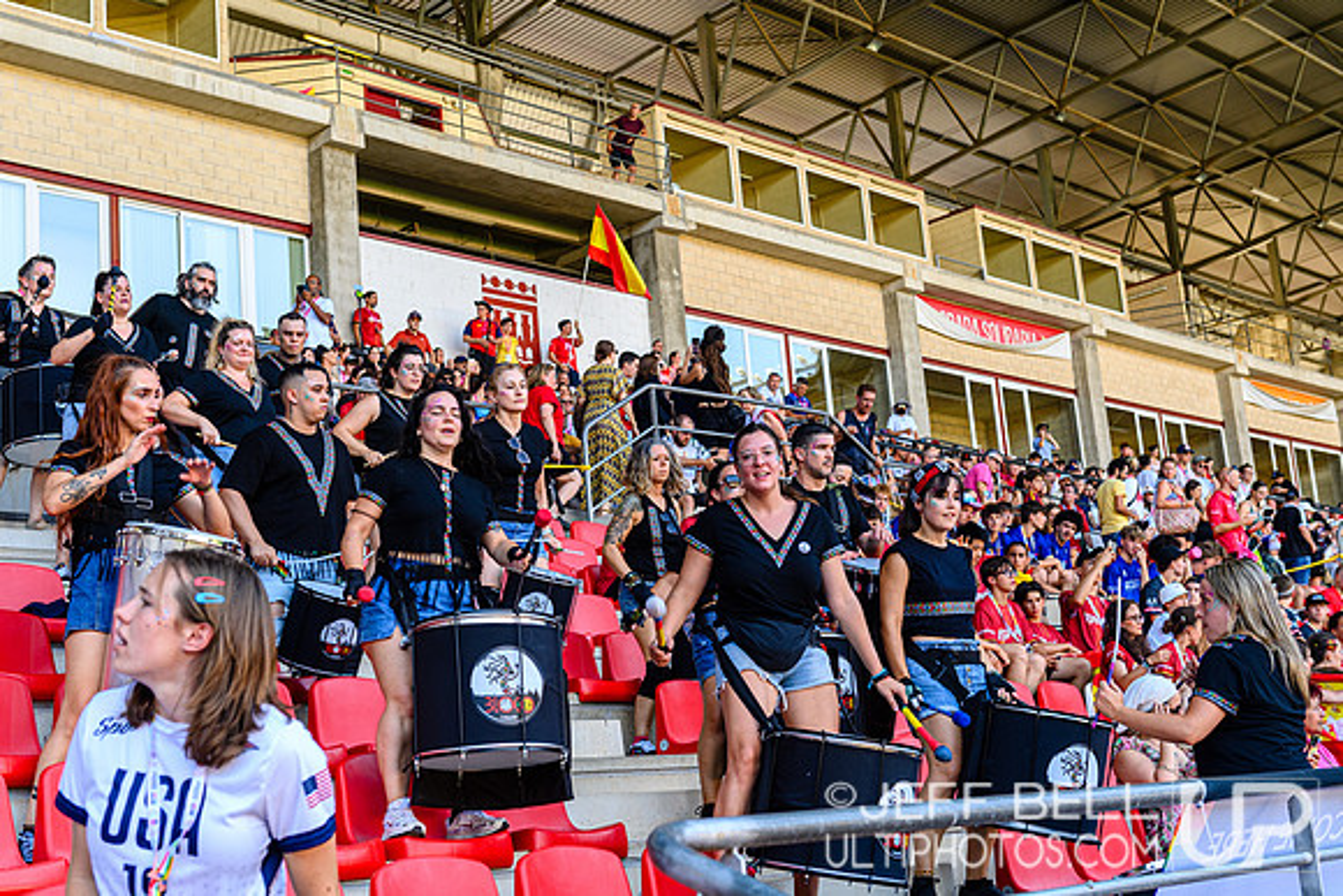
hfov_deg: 41.1
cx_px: 672
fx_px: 1791
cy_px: 448
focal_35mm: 48
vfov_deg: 28.1
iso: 1400
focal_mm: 48
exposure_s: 1/320
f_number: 5.6
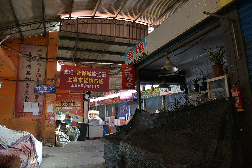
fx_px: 168
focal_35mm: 24
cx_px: 126
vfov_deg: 53.1
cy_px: 84
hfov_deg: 73.7
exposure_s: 1/25
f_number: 6.3
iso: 1250
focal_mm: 24
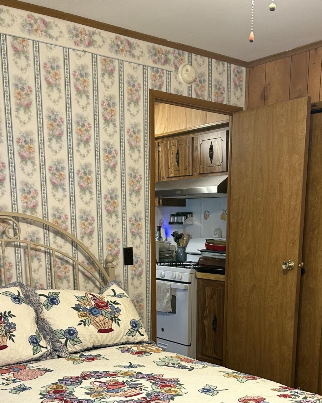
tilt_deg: -13.4
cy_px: 340
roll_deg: -0.5
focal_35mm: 45
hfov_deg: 33.3
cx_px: 202
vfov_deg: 39.0
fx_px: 536
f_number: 1.5
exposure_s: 1/60
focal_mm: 5.7
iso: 100
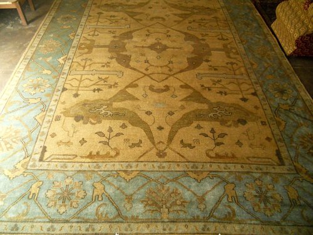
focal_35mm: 27
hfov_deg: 65.3
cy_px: 118
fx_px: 244
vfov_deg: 51.4
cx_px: 156
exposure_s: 1/50
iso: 400
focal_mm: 4.9
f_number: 3.2
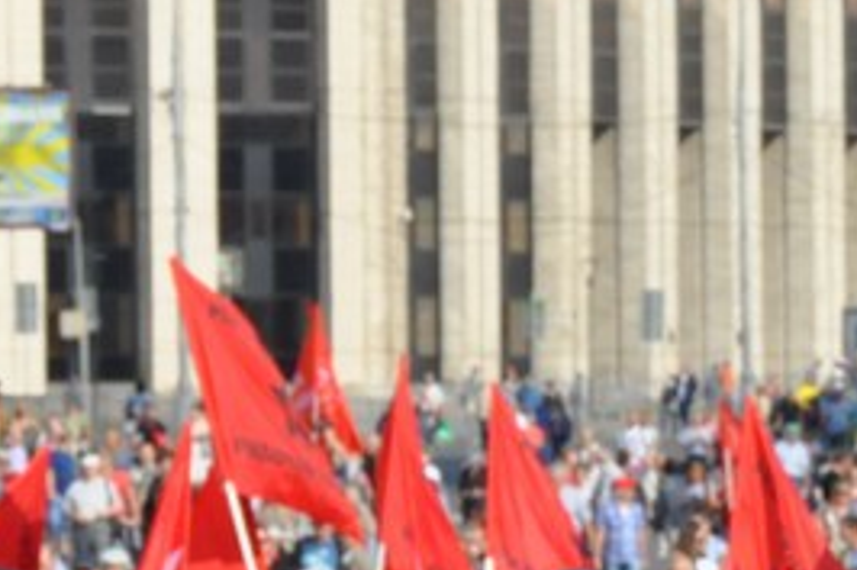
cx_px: 912
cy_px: 409
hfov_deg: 4.0
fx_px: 12347
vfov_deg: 2.6
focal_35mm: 519
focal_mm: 90
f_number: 14
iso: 1000
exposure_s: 1/800
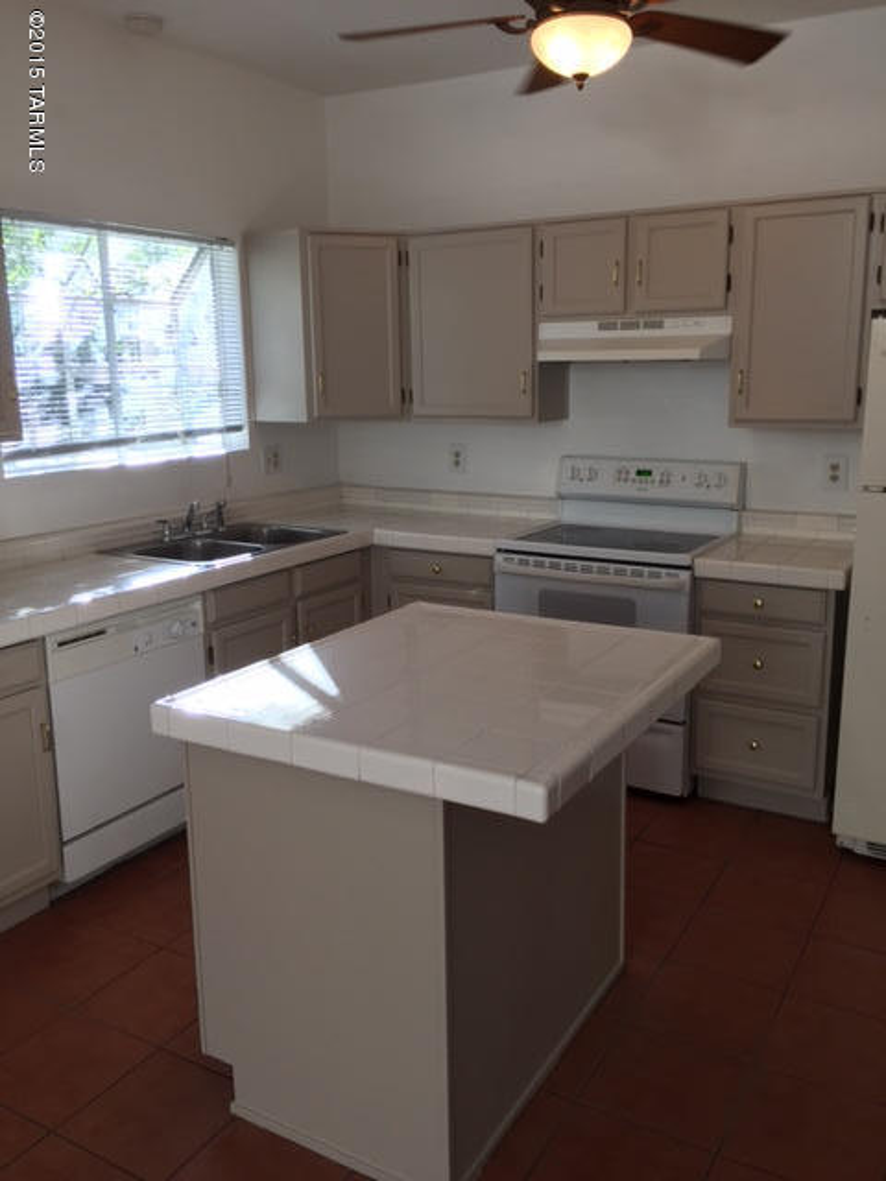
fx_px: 990
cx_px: 443
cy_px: 590
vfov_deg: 61.7
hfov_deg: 48.2
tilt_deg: -11.1
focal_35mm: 29
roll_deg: +0.7
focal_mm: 4.15
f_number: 2.2
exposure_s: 1/60
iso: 40
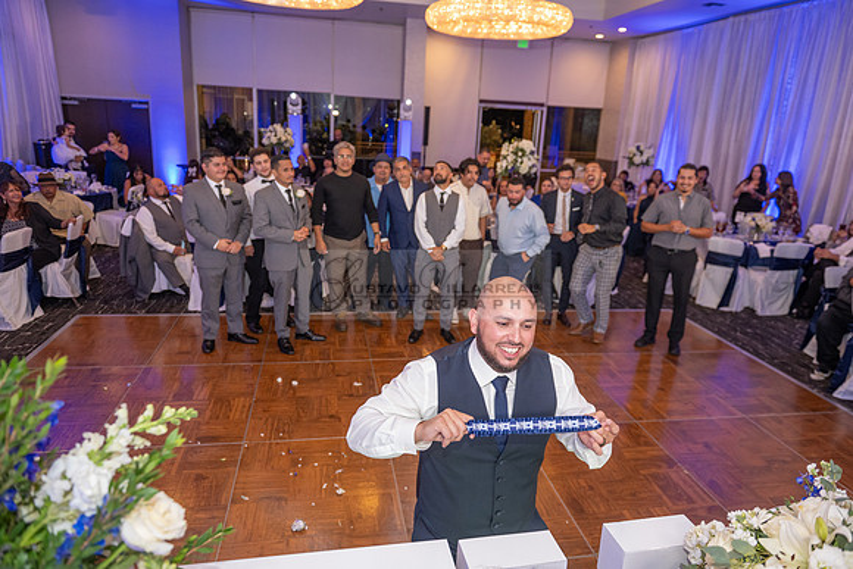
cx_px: 426
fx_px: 569
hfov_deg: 73.7
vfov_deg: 53.2
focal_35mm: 24
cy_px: 284
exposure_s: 1/125
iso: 1600
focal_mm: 24
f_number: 3.5
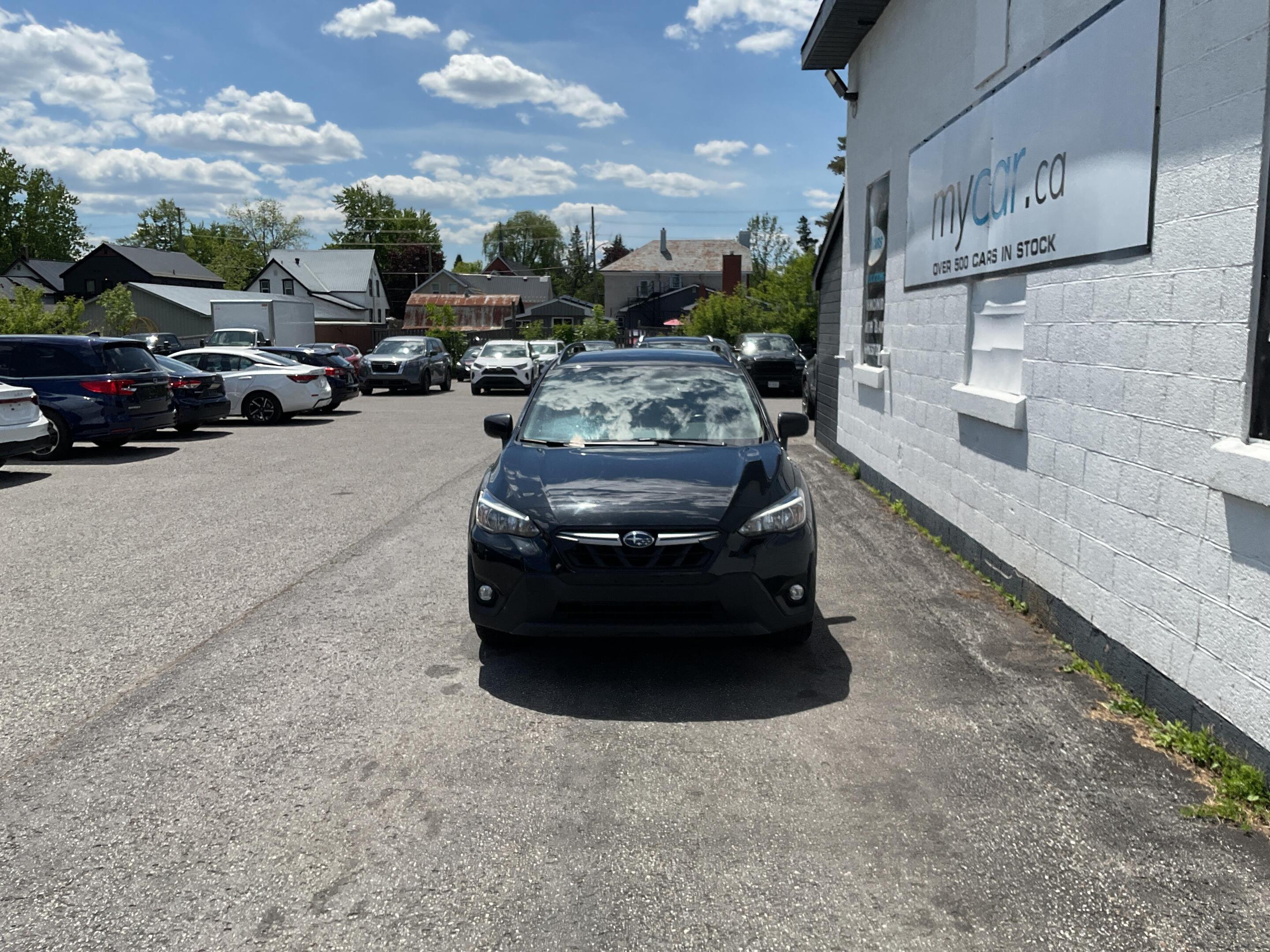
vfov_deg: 48.2
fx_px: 1064
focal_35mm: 29
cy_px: 476
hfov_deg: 61.7
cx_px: 635
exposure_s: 1/2801
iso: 16
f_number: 1.8
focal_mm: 3
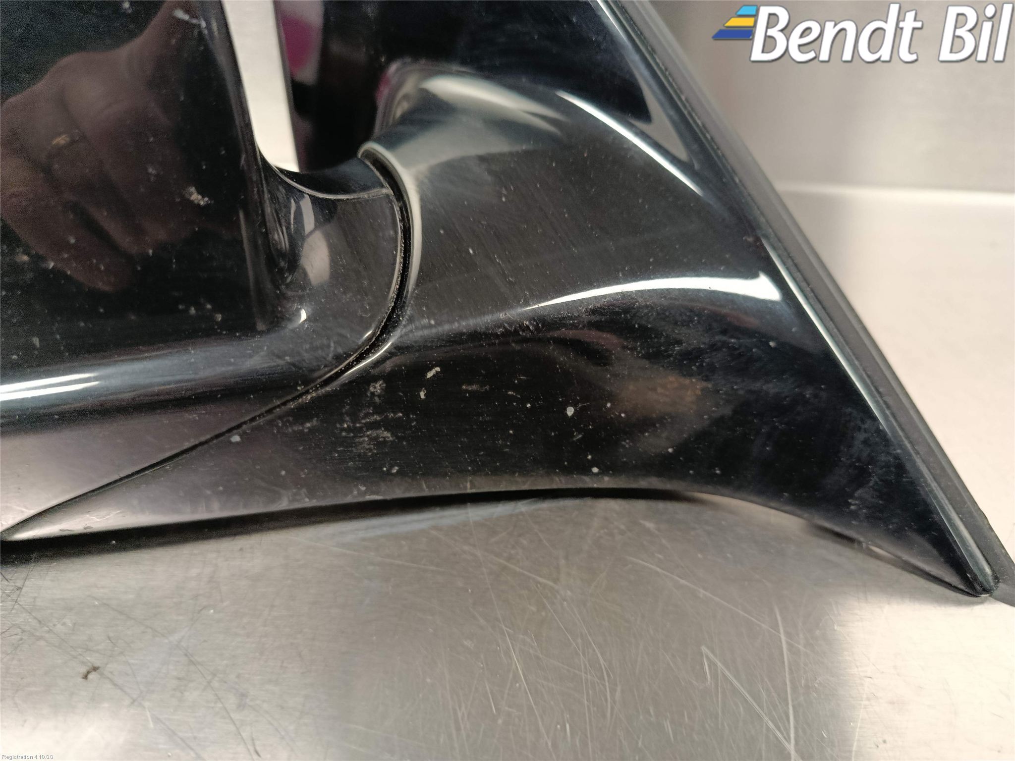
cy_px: 380
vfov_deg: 56.8
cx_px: 508
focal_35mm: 24
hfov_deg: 71.6
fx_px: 704
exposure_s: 1/25
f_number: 1.7
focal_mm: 5.24
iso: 1129
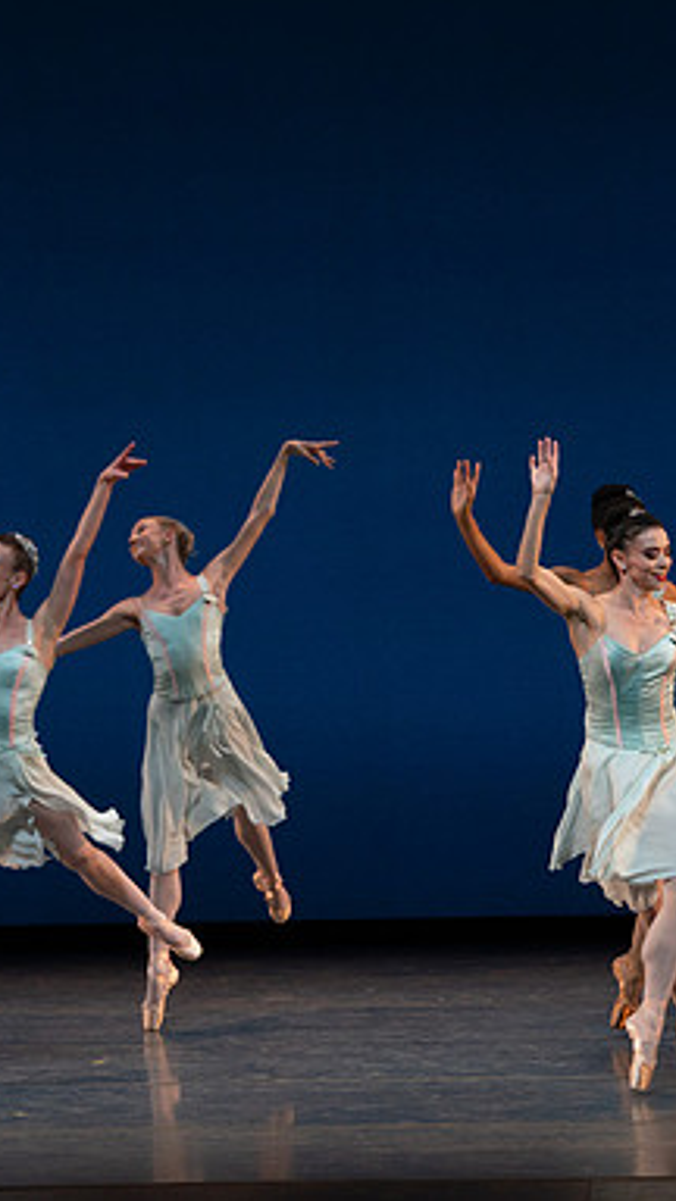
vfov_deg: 8.3
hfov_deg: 4.7
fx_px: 8317
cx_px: 210
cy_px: 599
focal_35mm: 261
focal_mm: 165
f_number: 8
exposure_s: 1/500
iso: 3200
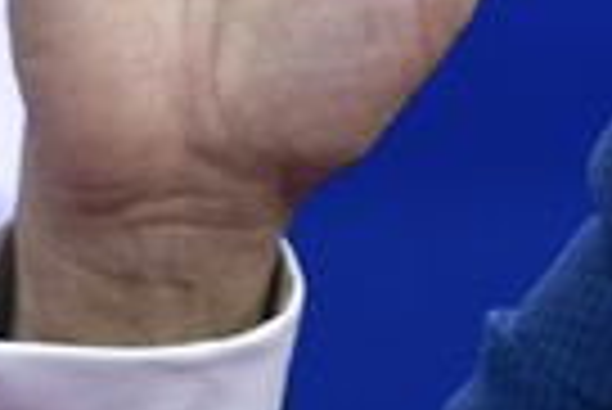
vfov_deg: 1.4
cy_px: 264
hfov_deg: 2.1
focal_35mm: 998
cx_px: 1192
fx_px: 16984
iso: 1250
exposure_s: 1/320
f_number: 4.5
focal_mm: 133
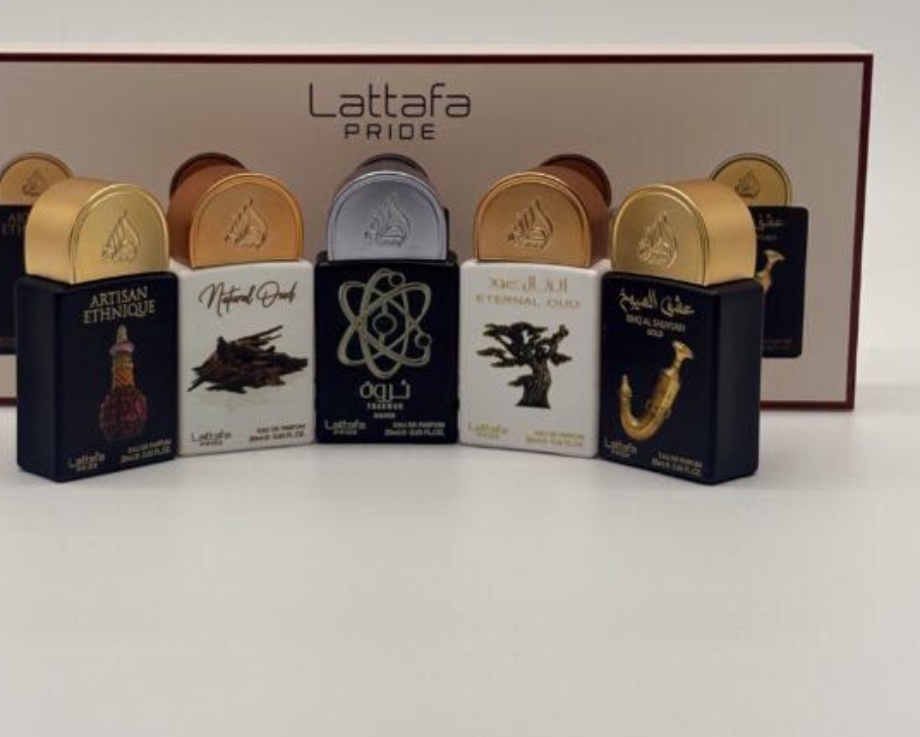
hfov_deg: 22.2
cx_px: 372
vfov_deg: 17.9
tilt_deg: -9.9
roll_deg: +0.4
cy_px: 320
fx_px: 2342
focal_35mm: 86
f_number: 1.6
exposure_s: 1/667
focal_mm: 5.96
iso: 32
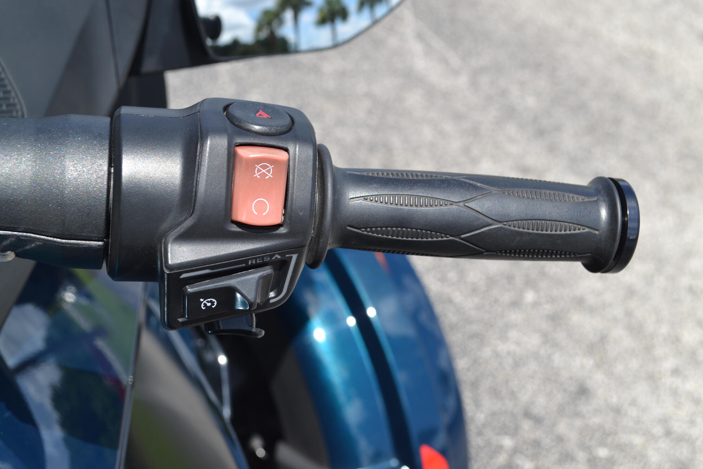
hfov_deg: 36.9
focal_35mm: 54
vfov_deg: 25.1
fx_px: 1054
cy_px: 234
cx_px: 352
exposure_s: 1/200
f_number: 7.1
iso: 100
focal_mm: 36
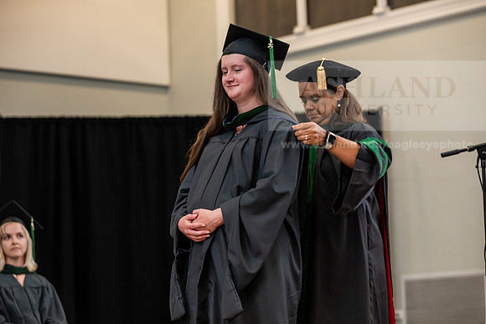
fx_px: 1404
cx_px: 243
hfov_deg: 19.6
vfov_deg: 13.2
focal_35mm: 104
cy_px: 162
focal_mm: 104
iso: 1600
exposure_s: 1/200
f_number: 3.5
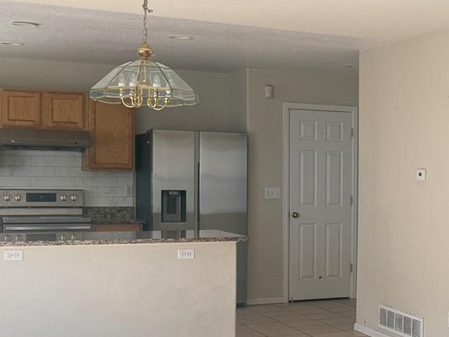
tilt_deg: -1.1
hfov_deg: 26.0
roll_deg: -1.0
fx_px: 921
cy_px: 211
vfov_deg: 20.7
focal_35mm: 71
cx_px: 450
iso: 100
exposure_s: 1/391
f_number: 1.78
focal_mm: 6.76
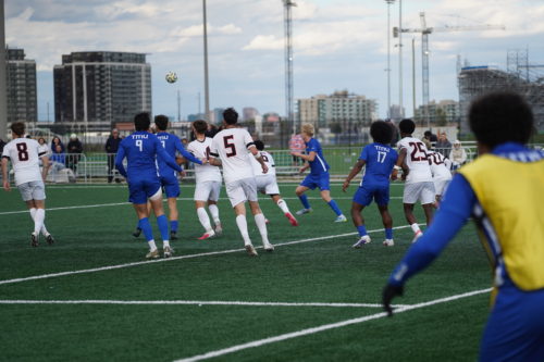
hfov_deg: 14.5
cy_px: 181
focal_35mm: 142
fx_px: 2145
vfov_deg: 9.7
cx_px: 272
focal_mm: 142
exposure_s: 1/4000
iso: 1600
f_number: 4
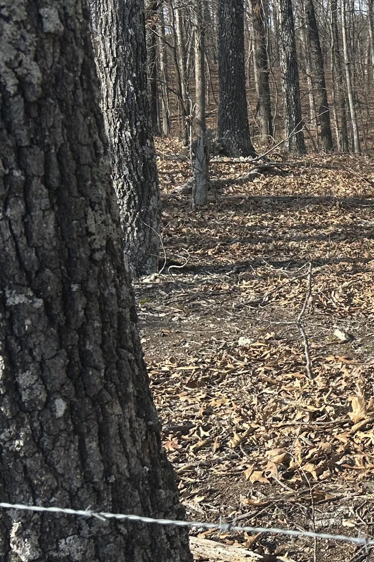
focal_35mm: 58
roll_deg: +1.4
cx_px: 590
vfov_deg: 34.5
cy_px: 270
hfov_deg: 19.7
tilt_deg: -10.8
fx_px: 904
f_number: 1.5
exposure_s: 1/2123
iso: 50
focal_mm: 5.7
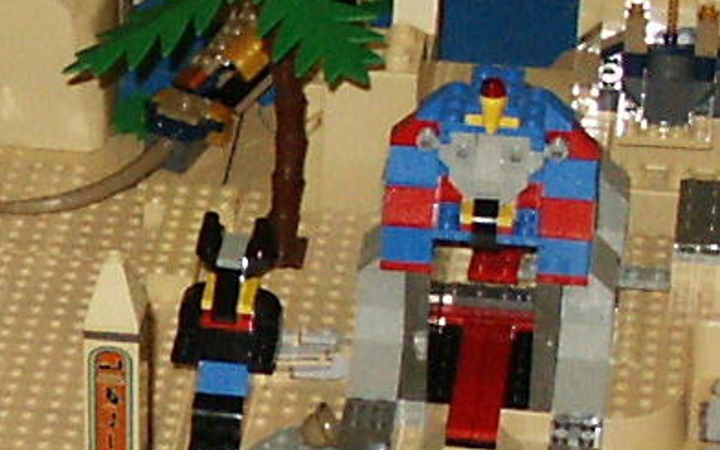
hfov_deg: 9.5
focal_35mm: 215
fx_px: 4219
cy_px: 410
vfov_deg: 6.1
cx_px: -310
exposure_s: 1/45
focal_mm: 7.18
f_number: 3
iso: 200
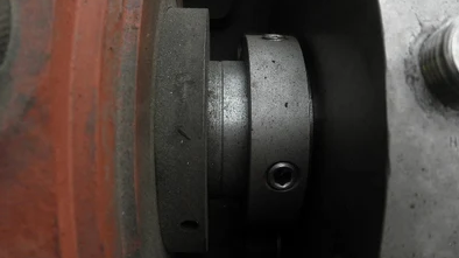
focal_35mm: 31
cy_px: 124
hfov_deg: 62.7
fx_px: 377
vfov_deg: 37.7
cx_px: 228
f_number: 3
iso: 64
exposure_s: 1/160
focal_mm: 5
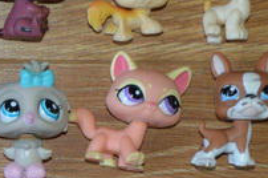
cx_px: -86
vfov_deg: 5.6
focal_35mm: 245
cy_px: 127
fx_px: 1825
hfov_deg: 8.3
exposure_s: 1/60
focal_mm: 55
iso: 1000
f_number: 5
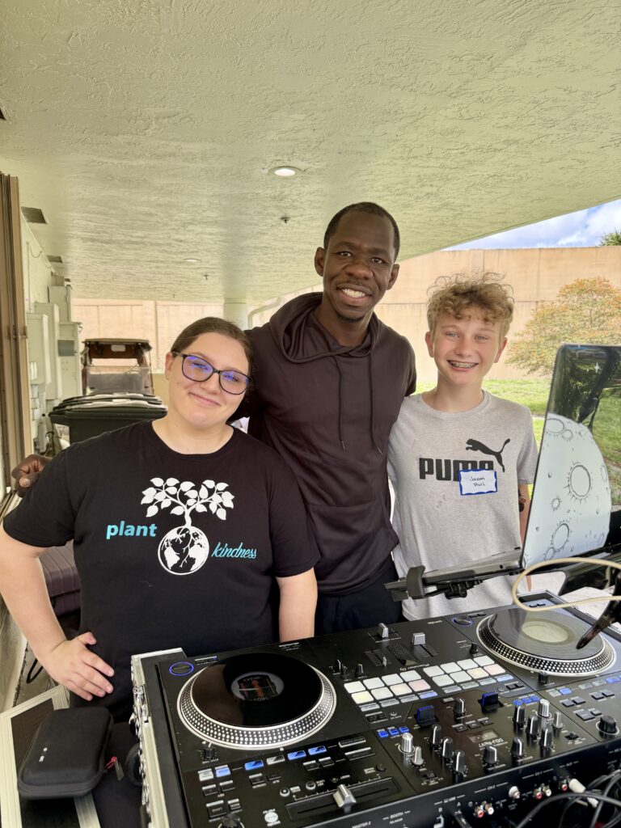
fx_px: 574
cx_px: 310
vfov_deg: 71.6
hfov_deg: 56.8
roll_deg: +0.0
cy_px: 414
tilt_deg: -7.2
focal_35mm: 24
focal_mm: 6.76
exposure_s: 1/920
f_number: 1.78
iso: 100
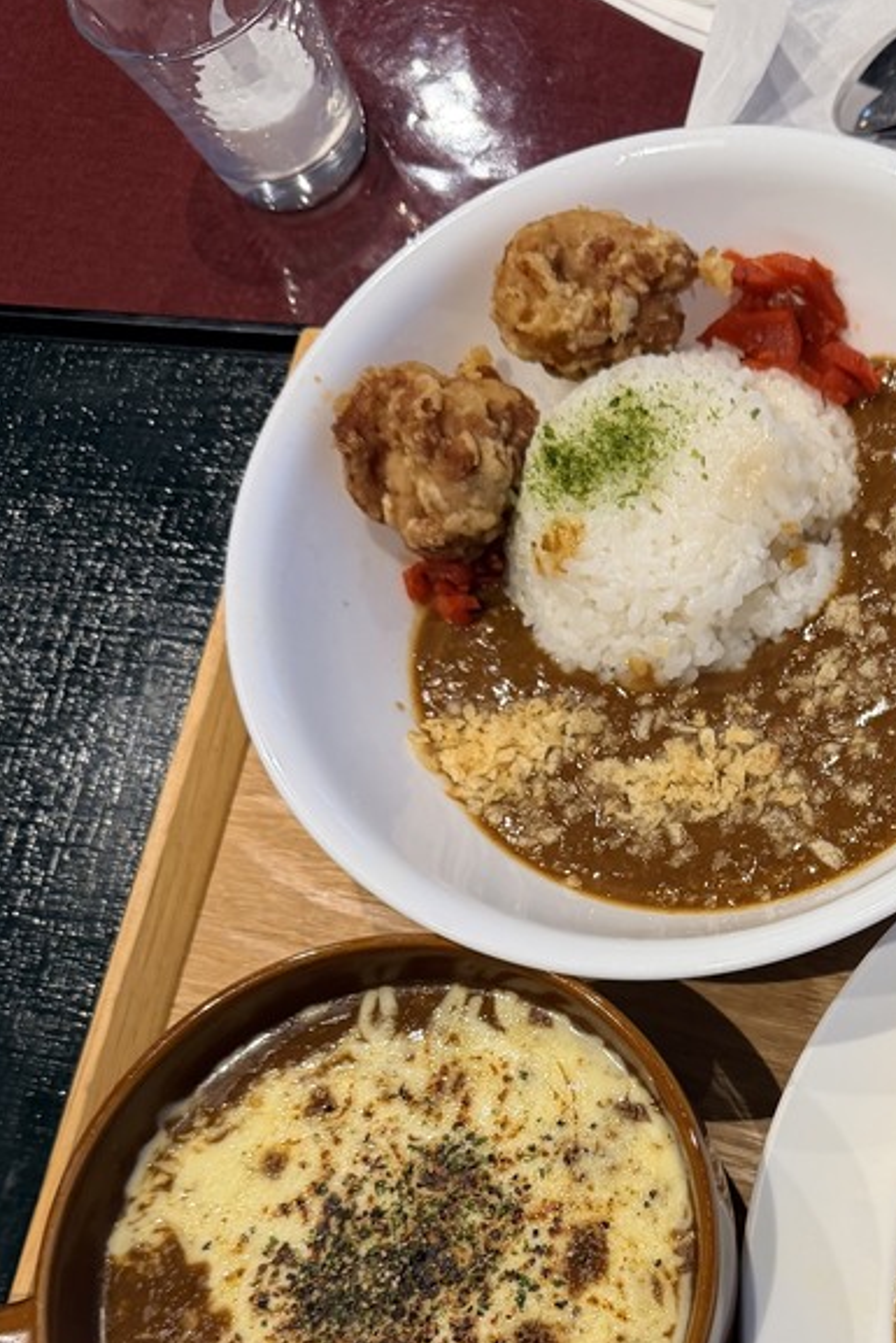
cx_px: 868
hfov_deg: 28.3
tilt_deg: -72.1
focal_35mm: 45
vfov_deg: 41.9
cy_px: 1050
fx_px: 1679
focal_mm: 6.76
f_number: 1.78
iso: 200
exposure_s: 1/117
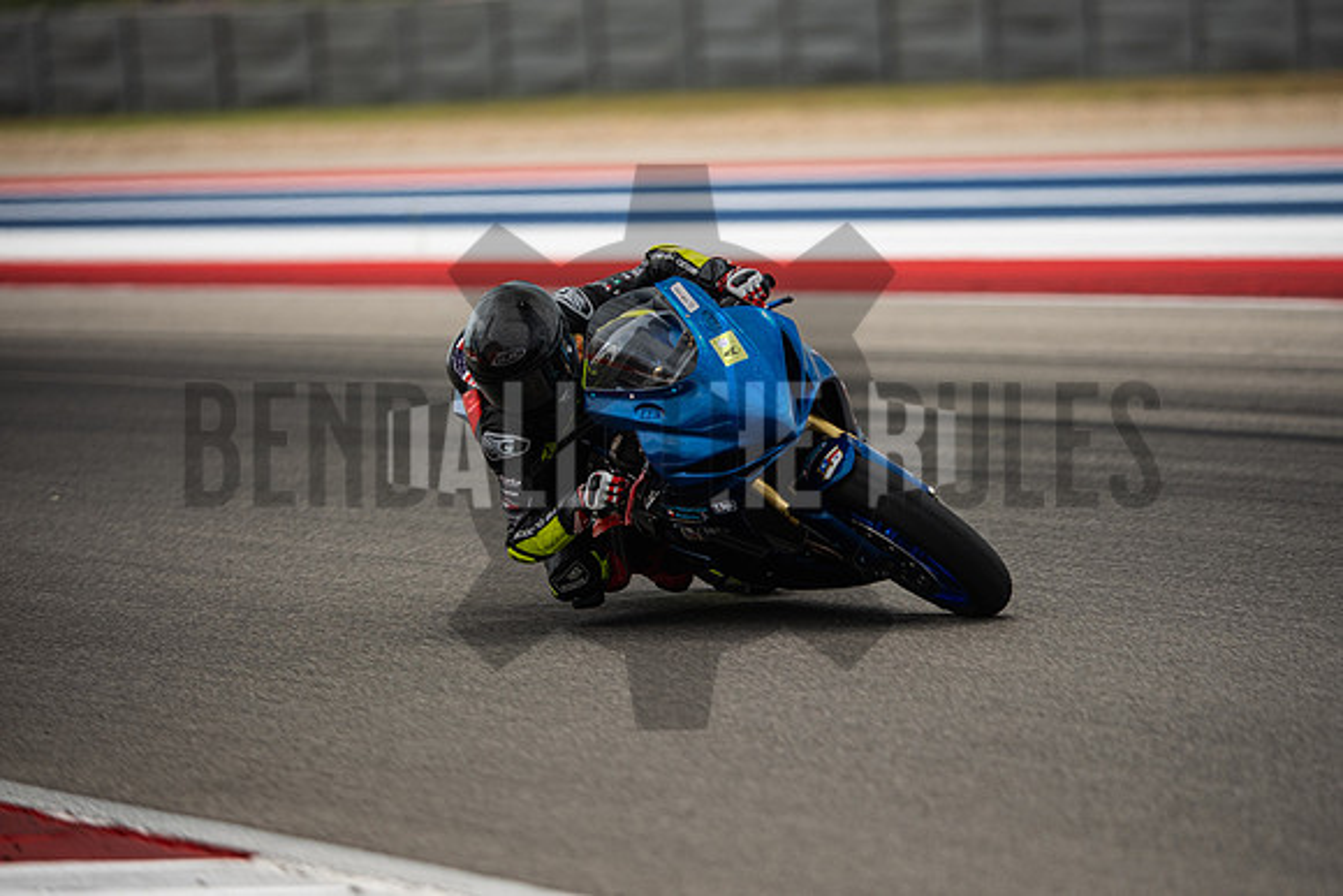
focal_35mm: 300
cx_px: 672
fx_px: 11194
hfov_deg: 6.9
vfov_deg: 4.6
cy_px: 448
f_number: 2
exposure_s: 1/4000
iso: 250
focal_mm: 200
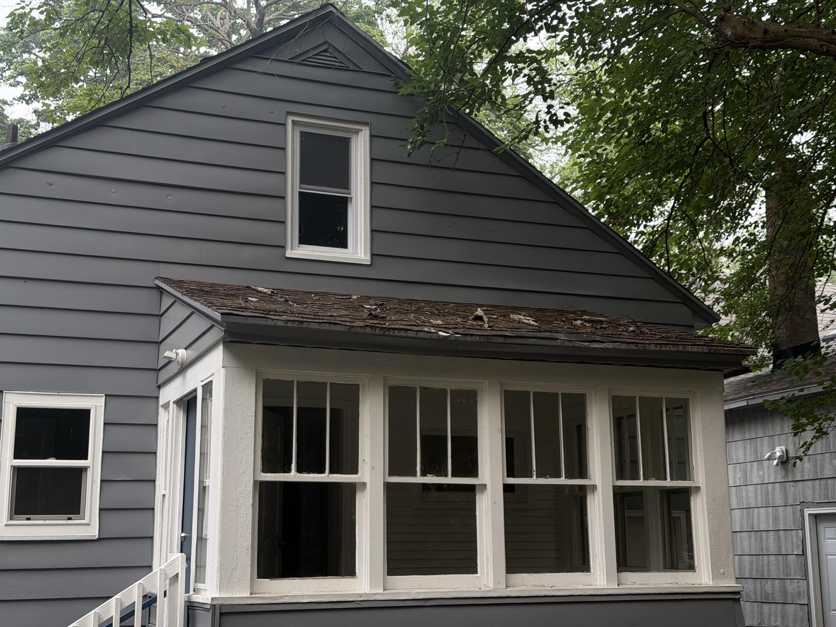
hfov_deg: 39.7
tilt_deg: +13.1
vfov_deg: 30.3
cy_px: 314
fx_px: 1159
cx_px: 418
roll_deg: +1.2
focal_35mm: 48
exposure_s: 1/570
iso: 100
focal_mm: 6.76
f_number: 1.78
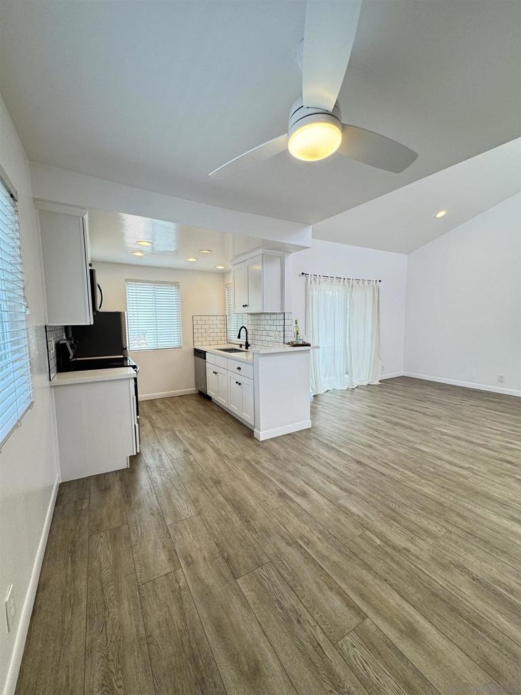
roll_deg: +1.3
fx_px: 281
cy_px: 348
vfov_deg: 102.1
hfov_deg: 85.7
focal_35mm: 14
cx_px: 260
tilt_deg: -6.6
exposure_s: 1/120
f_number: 2.2
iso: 100
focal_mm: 2.22
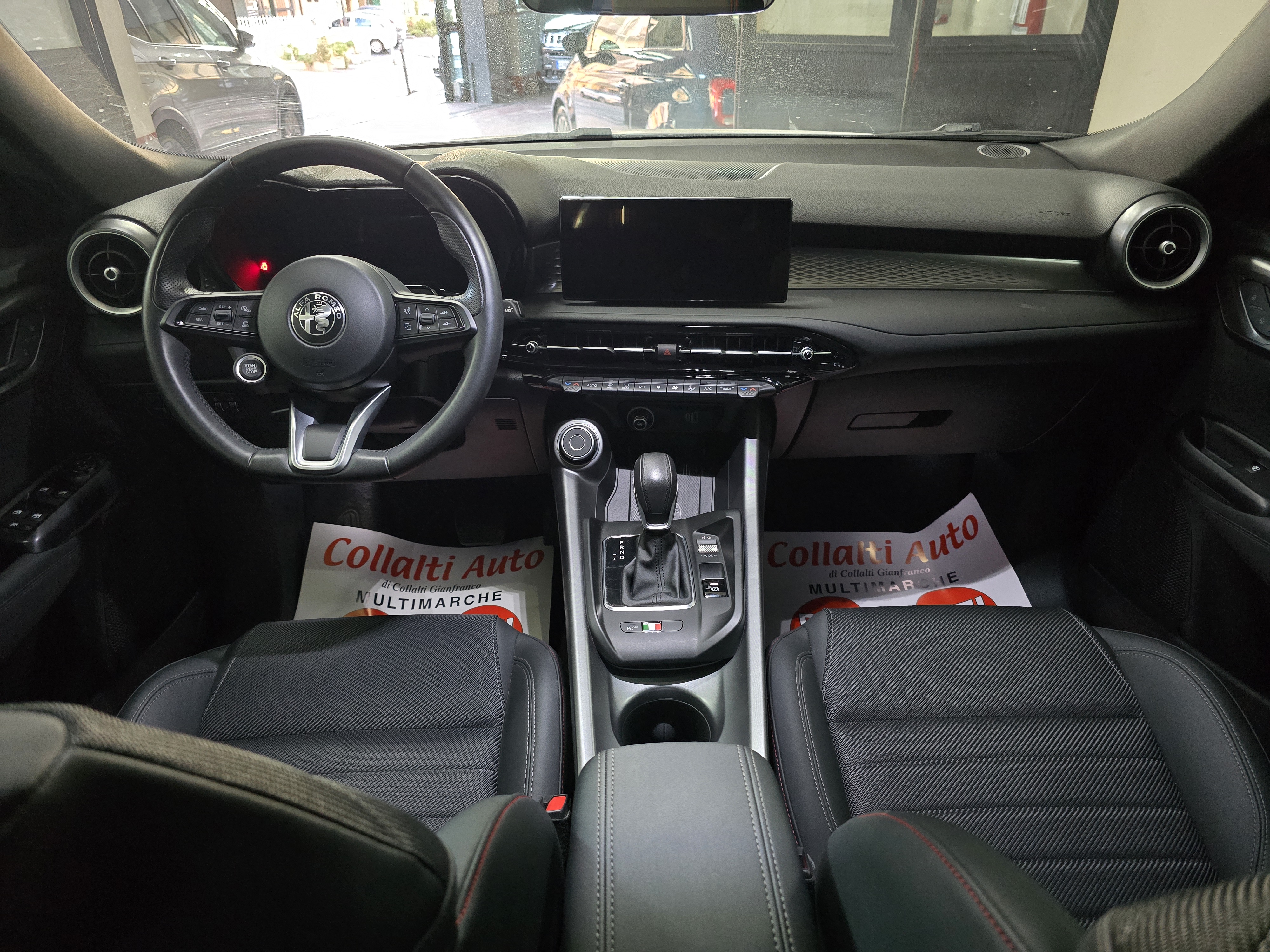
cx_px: 635
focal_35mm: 23
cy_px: 476
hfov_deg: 73.9
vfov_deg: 58.9
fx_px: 844
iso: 2000
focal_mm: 6.3
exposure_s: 1/50
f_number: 1.7
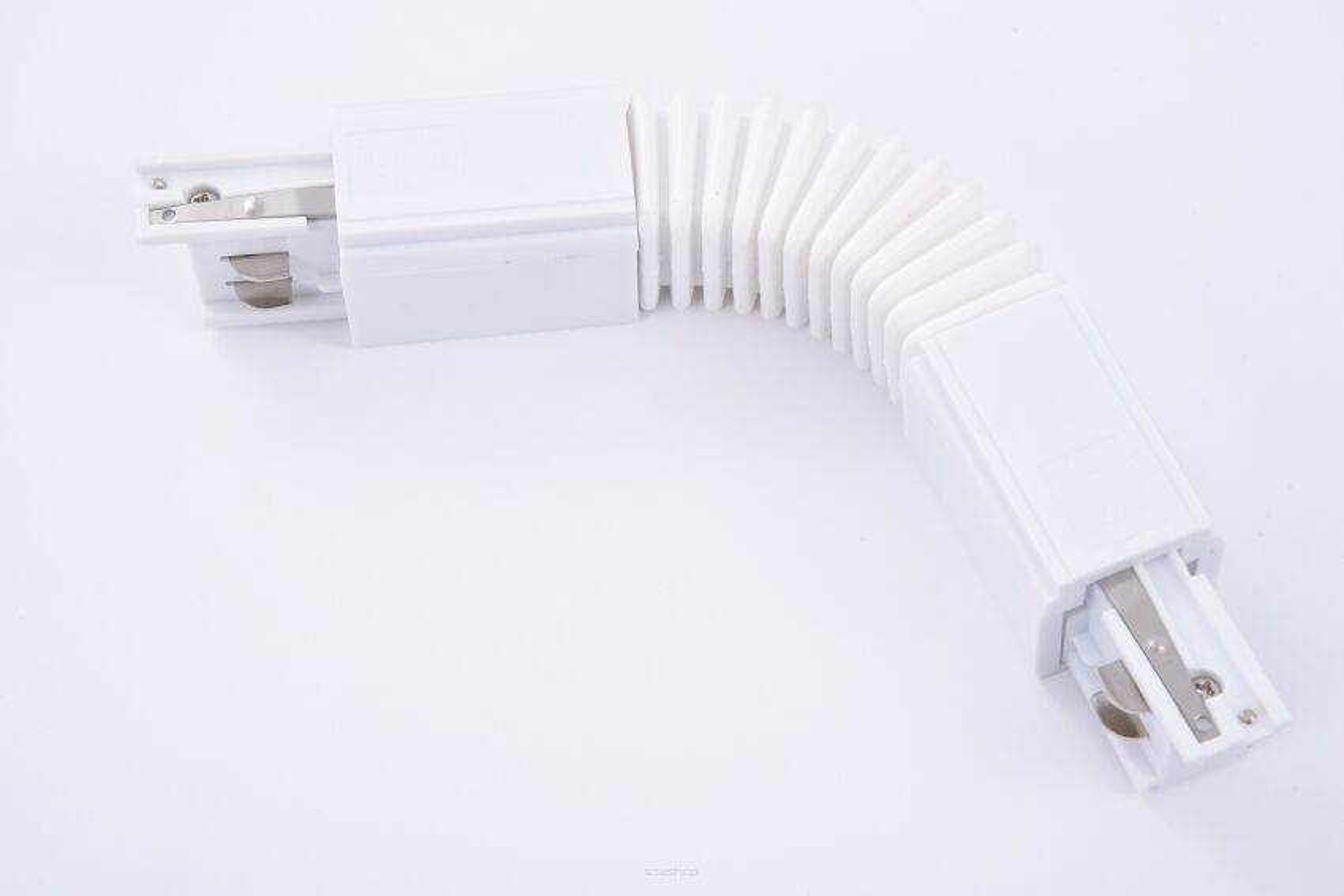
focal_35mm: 120
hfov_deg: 17.1
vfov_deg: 11.4
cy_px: 448
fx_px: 4480
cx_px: 672
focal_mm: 120
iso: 100
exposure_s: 1/125
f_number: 14
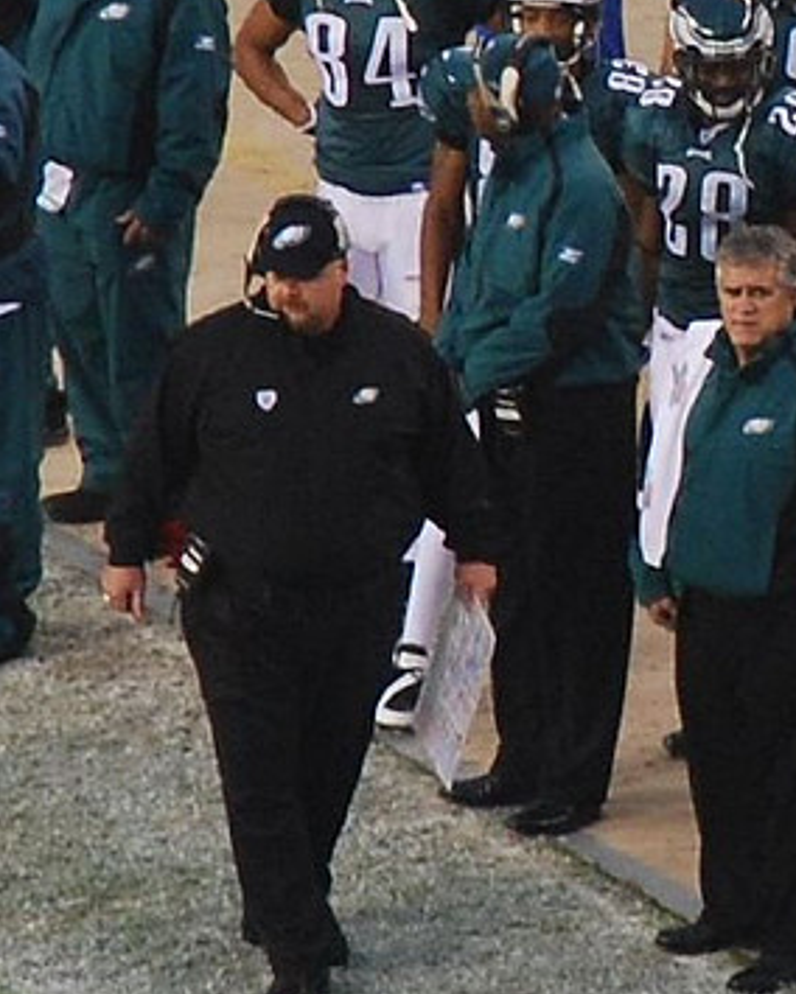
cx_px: 605
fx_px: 9152
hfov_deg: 5.0
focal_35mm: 311
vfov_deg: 6.2
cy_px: 522
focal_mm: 135
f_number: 5.6
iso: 400
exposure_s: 1/100
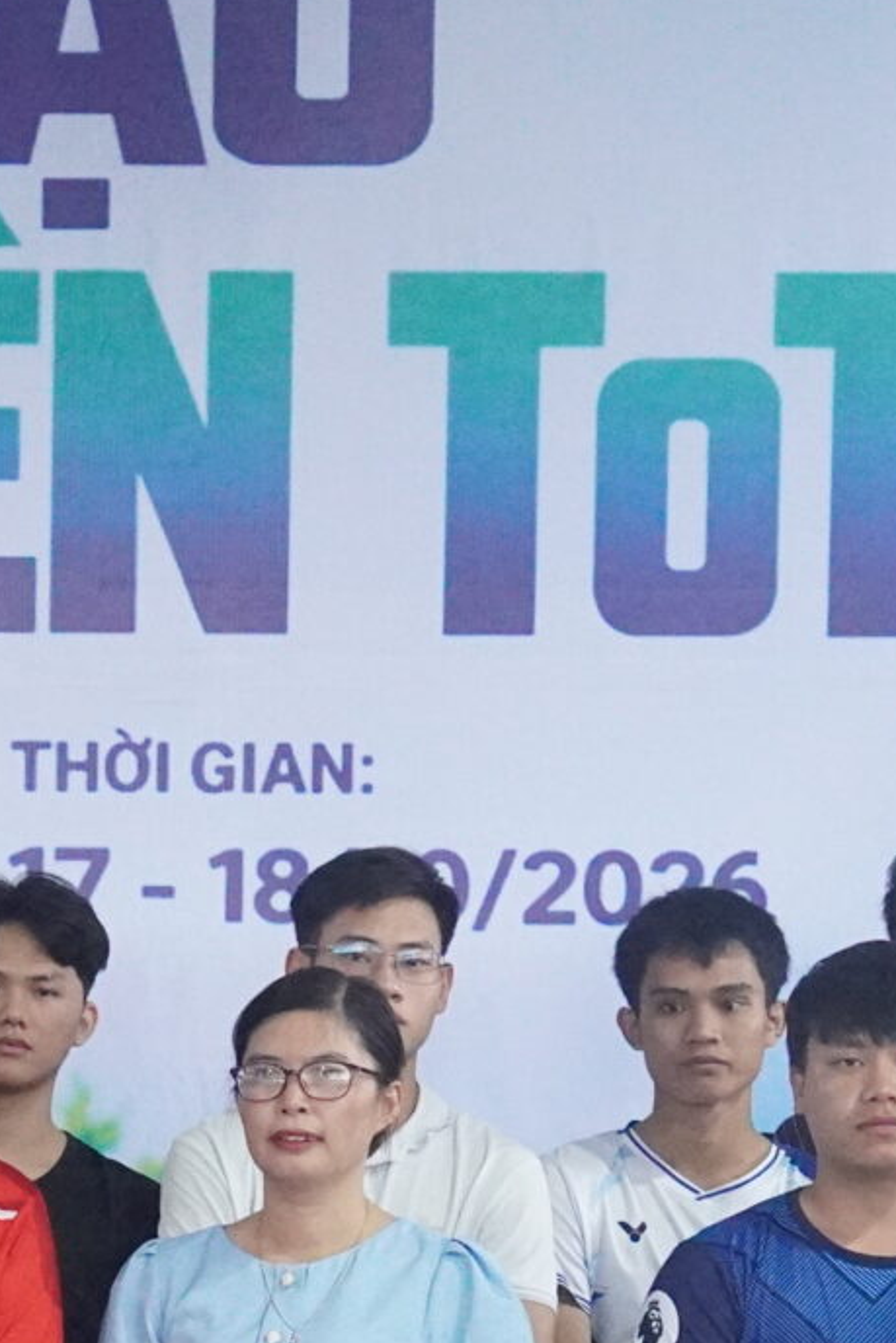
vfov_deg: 12.6
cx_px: -636
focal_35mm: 161
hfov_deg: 8.3
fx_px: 5998
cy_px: 1311
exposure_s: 1/2500
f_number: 3.2
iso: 6400
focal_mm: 28.8
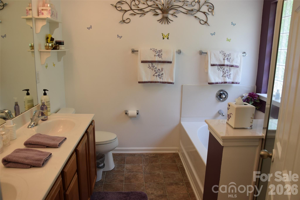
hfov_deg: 67.4
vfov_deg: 48.0
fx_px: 225
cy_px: 100
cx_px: 150
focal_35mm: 27
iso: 400
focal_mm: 18
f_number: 5
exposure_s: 1/100
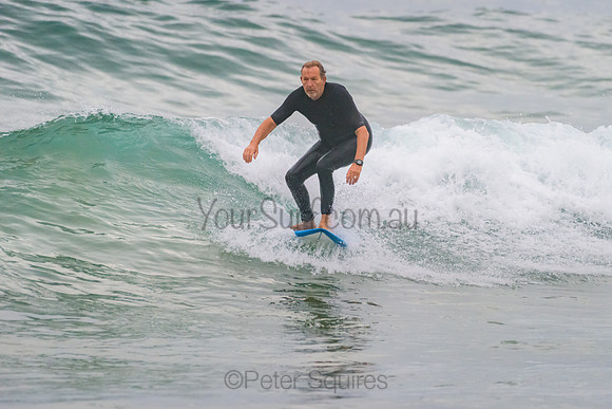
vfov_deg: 2.2
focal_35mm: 613
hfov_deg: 3.4
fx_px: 10425
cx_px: 367
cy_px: 162
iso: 2000
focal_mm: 500
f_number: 5.6
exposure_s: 1/1250
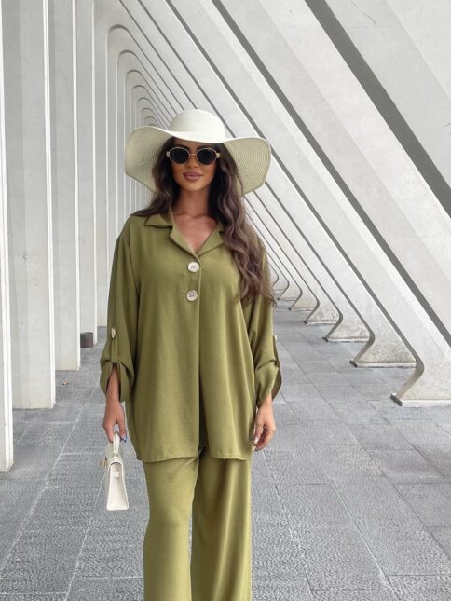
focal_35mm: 31
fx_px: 538
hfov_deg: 45.2
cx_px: 184
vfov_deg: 58.0
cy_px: 355
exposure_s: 1/121
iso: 50
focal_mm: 5.1
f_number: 1.6
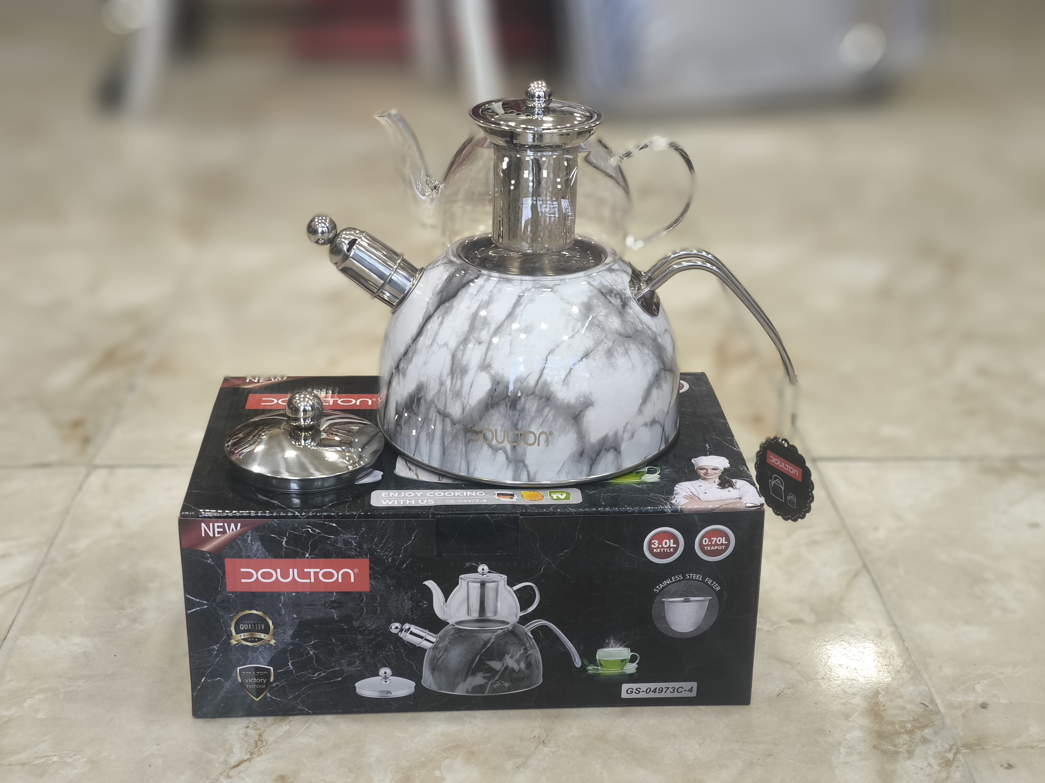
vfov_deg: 29.1
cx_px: 522
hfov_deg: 38.2
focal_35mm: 50
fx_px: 1509
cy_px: 392
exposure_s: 1/100
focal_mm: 7.1
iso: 320
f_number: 1.9
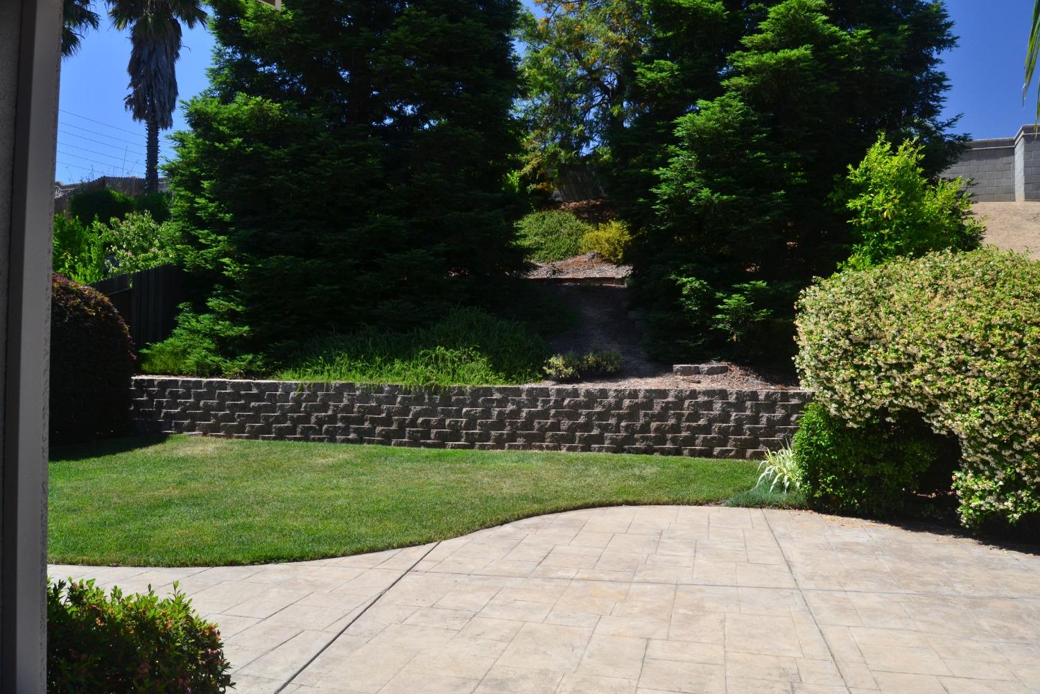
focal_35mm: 27
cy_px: 347
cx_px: 520
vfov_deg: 47.9
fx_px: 780
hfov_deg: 67.4
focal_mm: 18
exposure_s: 1/200
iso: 400
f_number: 10
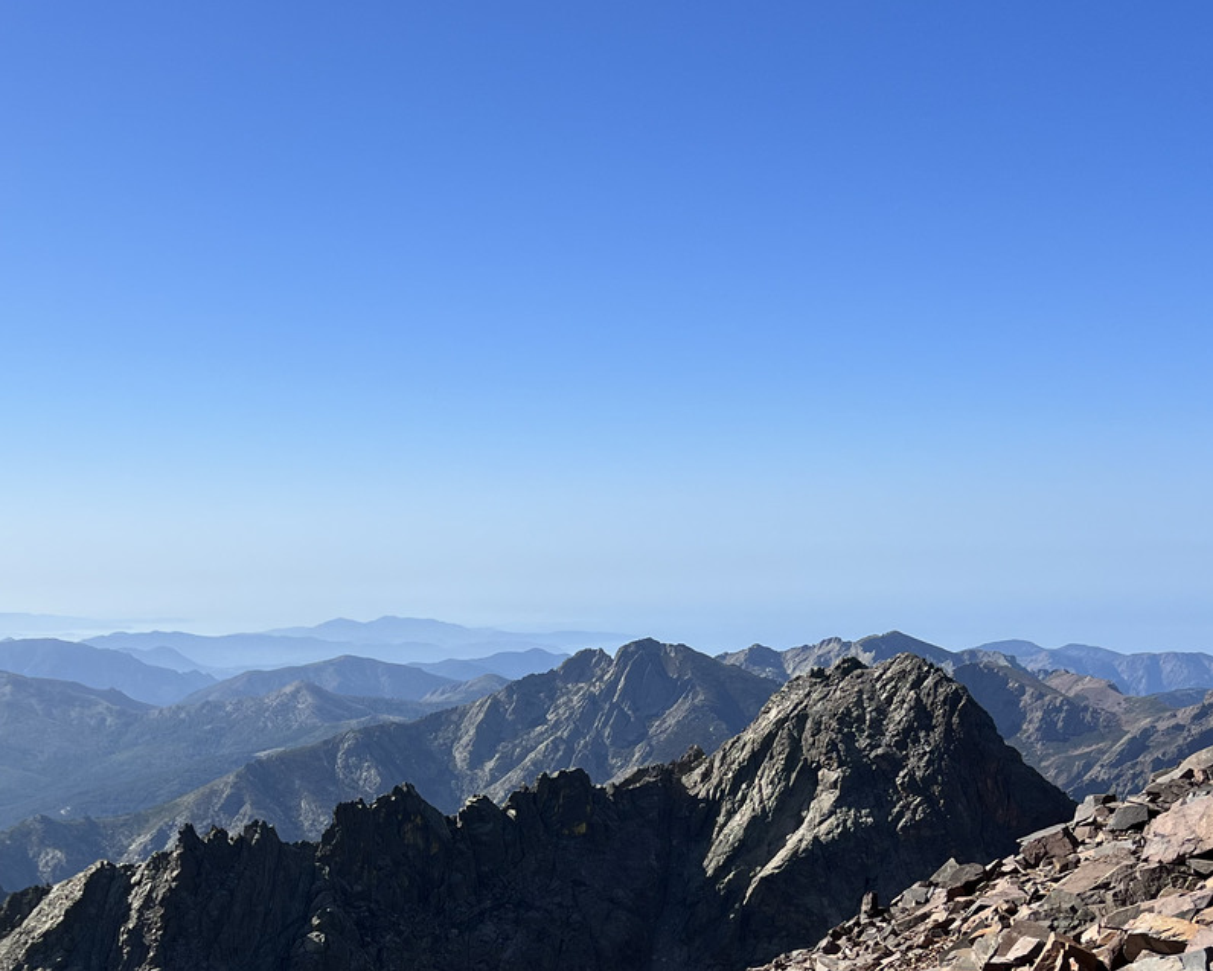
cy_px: 899
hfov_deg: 35.8
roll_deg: +1.4
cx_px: 293
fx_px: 1831
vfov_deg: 28.4
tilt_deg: -10.6
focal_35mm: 51
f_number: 1.5
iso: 50
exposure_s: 1/5076
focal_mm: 5.7
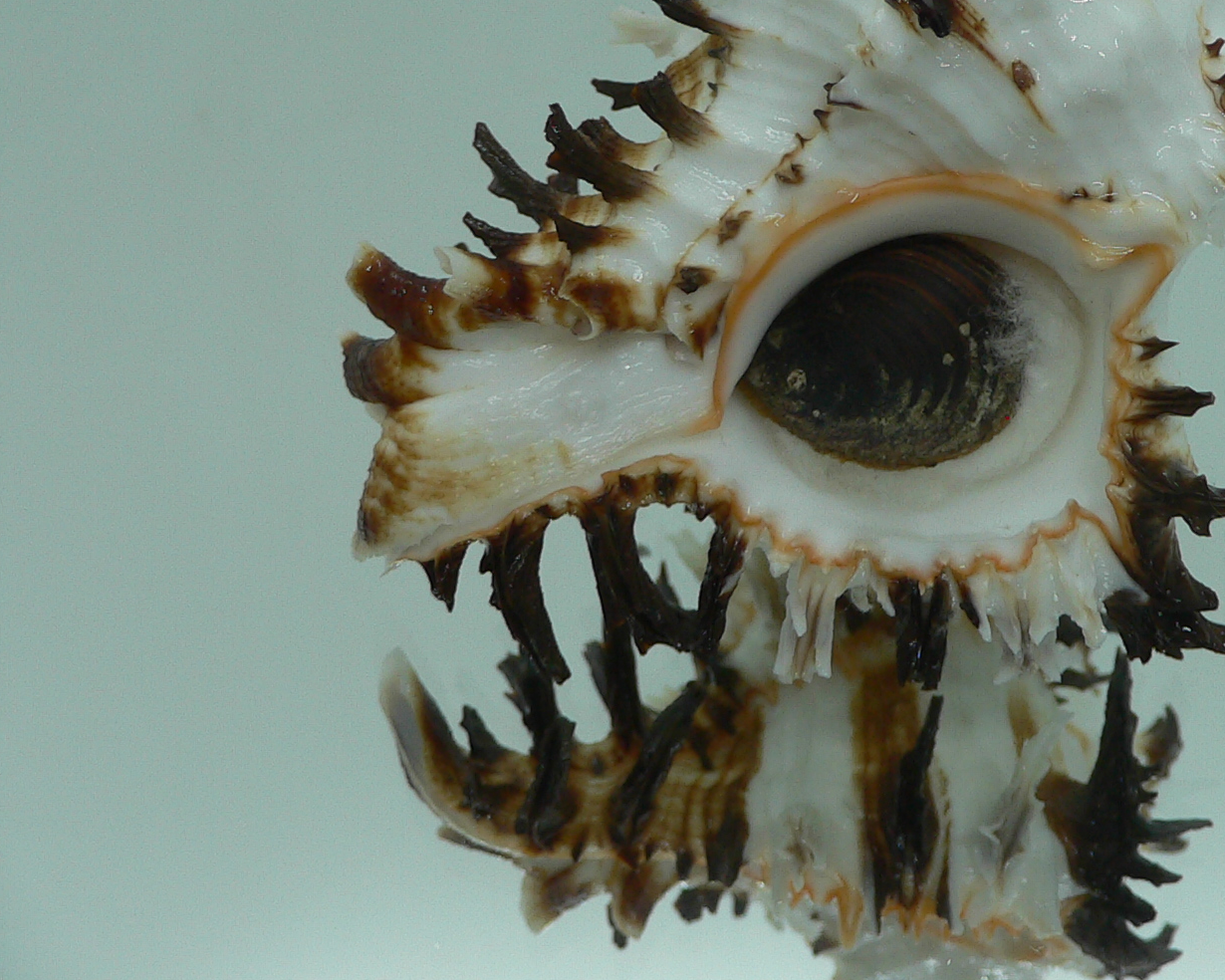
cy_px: 270
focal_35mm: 56
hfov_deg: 33.0
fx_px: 2030
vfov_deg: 26.8
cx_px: 895
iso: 80
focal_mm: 4.6
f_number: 2.8
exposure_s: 1/60
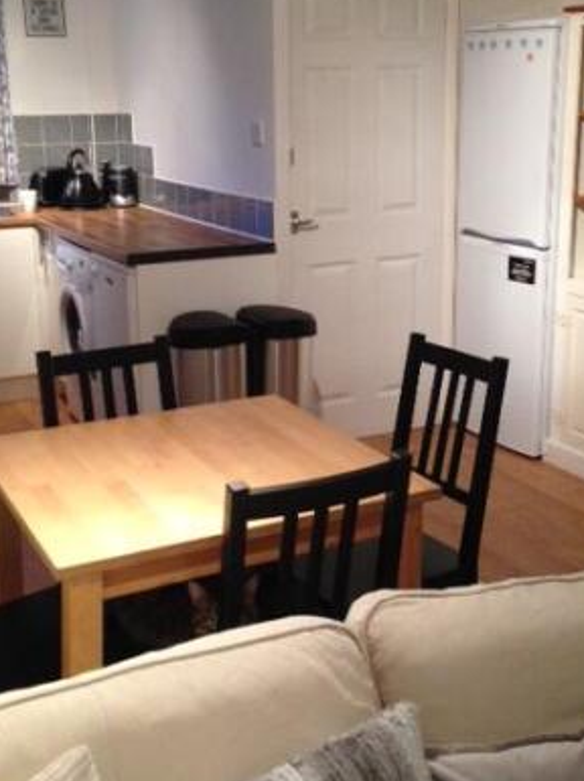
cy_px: 317
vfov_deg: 38.1
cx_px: 307
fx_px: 1127
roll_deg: +0.4
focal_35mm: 50
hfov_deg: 29.1
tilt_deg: -12.9
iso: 200
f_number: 2.4
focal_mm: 4.12
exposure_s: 1/20
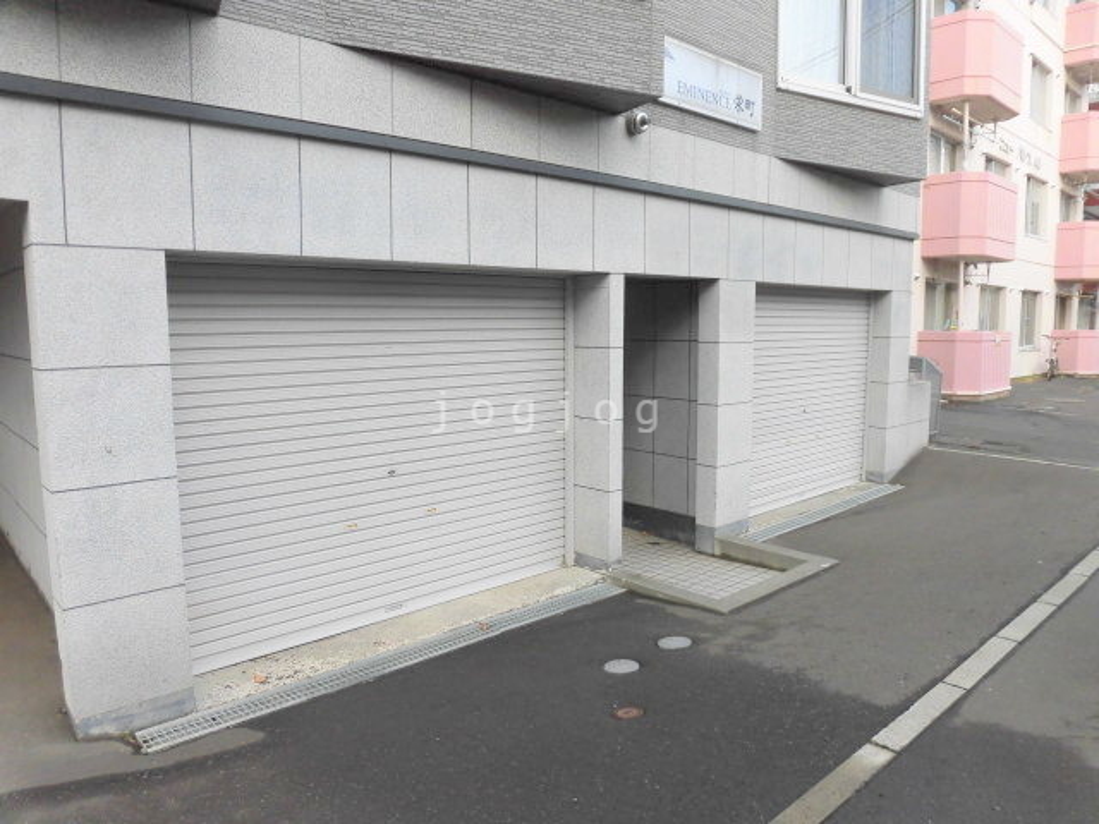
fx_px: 762
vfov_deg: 56.8
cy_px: 412
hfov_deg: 71.6
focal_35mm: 24
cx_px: 550
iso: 100
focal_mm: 4.3
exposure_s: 1/200
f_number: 3.1
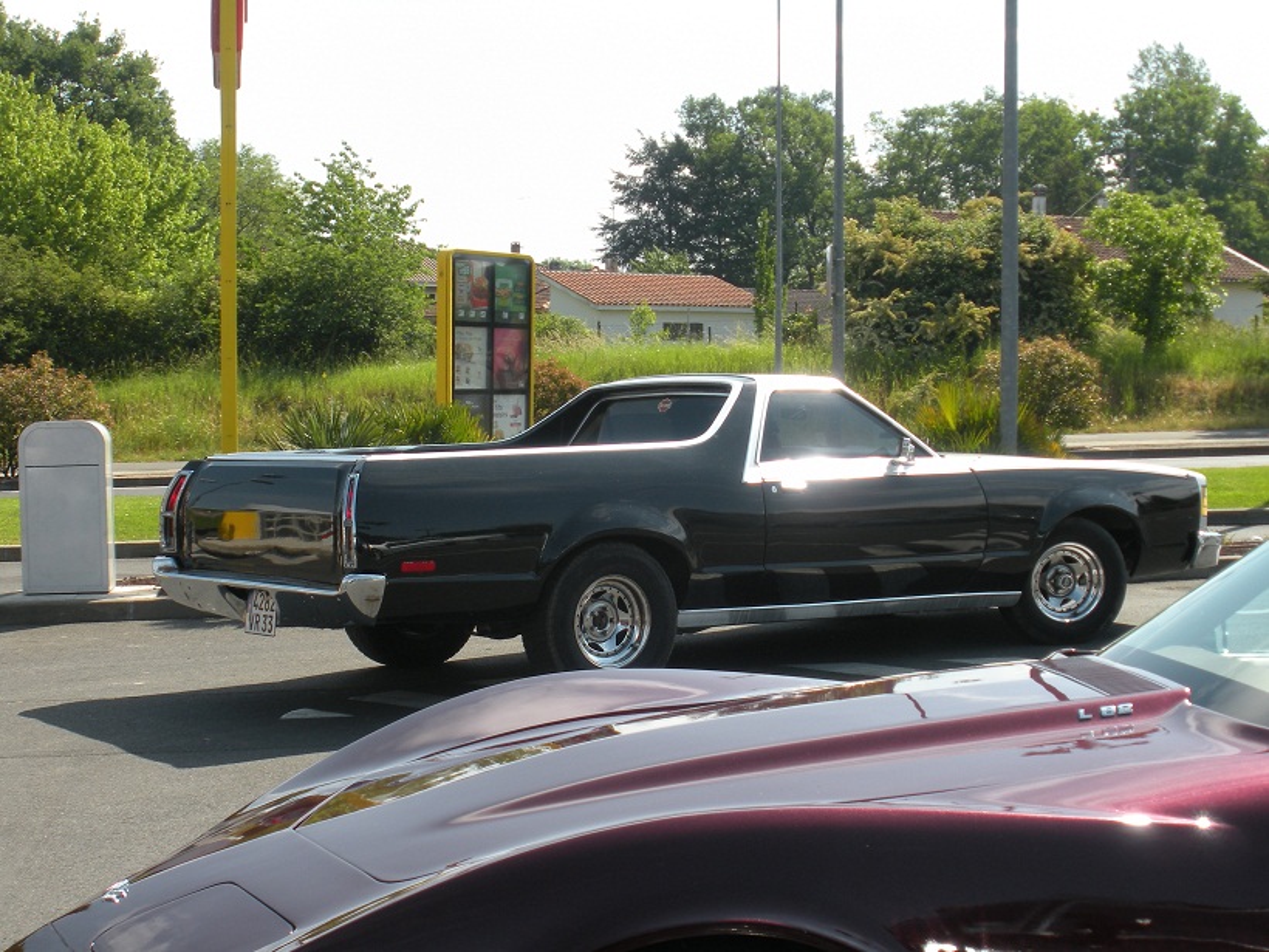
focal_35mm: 62
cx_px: 634
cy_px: 476
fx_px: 2273
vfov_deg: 23.7
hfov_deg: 31.2
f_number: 4.6
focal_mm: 11.2
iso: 64
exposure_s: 1/293
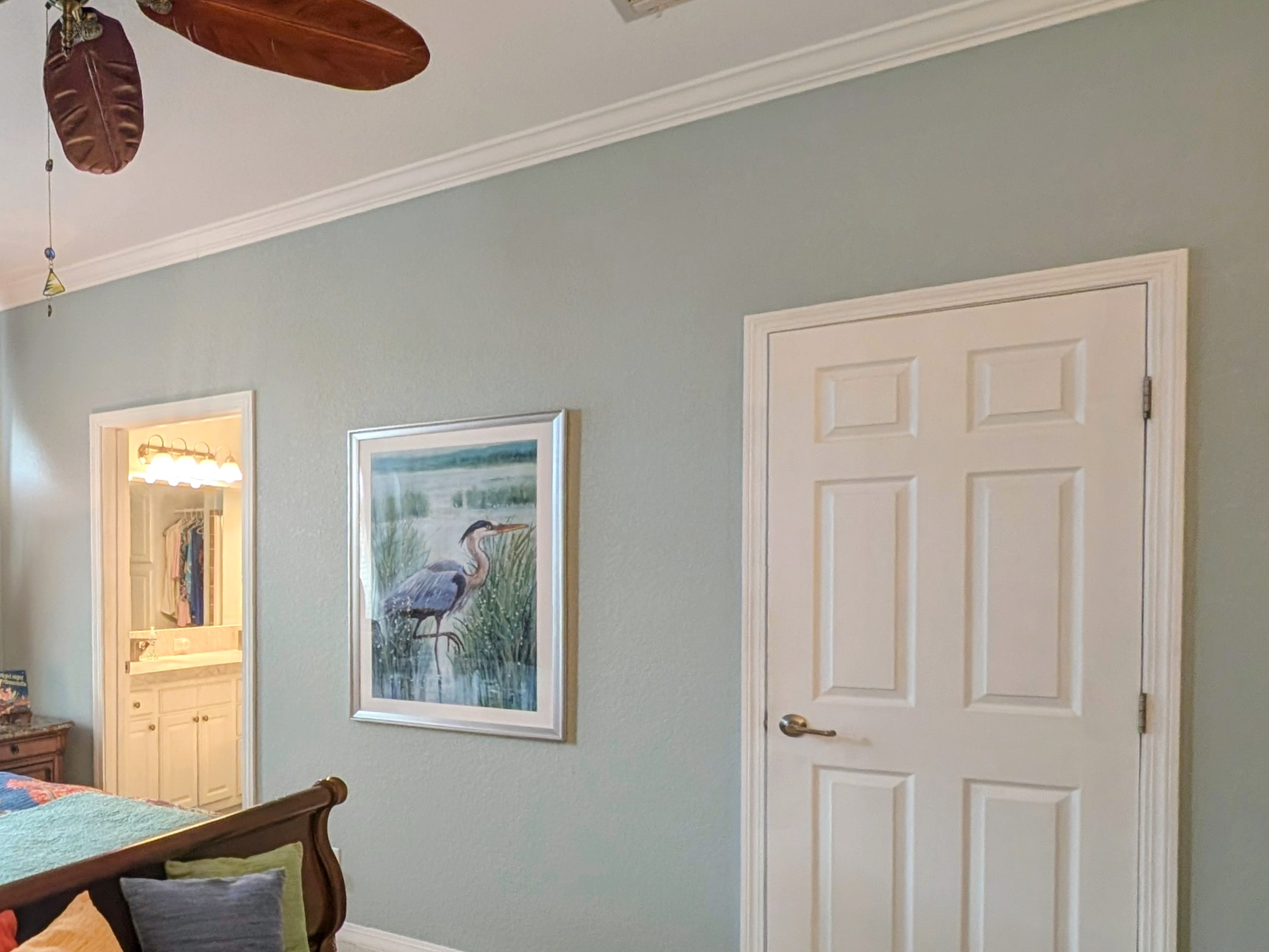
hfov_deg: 61.2
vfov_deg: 56.1
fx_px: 880
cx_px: 141
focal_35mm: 24
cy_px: 600
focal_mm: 2.23
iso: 43
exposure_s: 1/30
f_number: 1.95
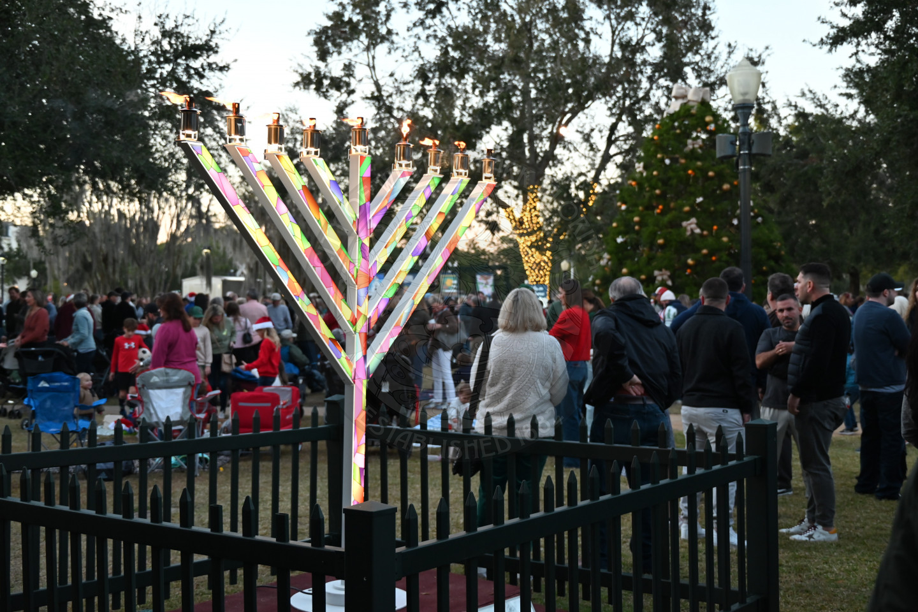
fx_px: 1122
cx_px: 459
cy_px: 306
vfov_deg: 30.5
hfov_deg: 44.5
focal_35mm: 44
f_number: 5.3
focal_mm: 44
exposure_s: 1/125
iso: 1250
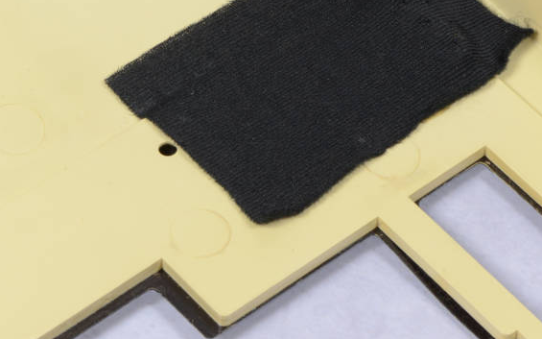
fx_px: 2714
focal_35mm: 184
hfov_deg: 11.4
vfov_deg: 7.1
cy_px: 88
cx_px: 329
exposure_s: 1/10
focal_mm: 85
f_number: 25
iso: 800
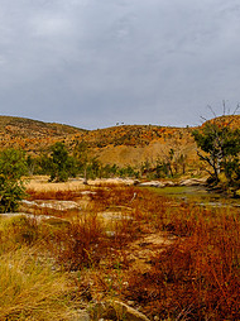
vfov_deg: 55.3
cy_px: 173
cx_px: 136
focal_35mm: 33
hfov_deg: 42.8
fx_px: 306
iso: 200
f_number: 8
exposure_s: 1/220
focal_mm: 10
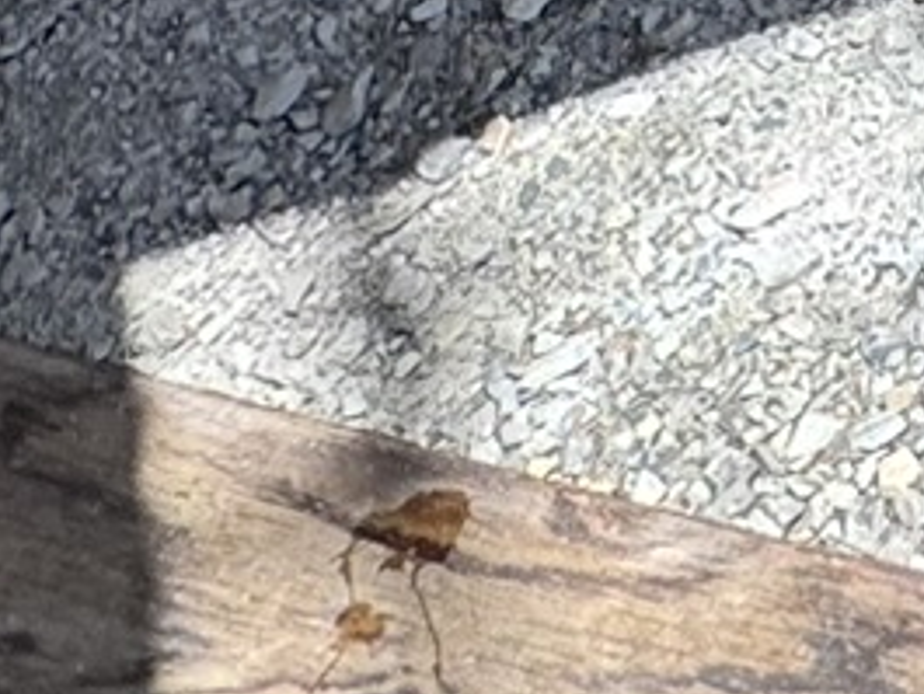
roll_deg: +1.0
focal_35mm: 108
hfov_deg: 14.9
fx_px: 2884
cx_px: 1855
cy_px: -1824
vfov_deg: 8.8
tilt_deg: -1.9
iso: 40
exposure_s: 1/556
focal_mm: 2.22
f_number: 2.2
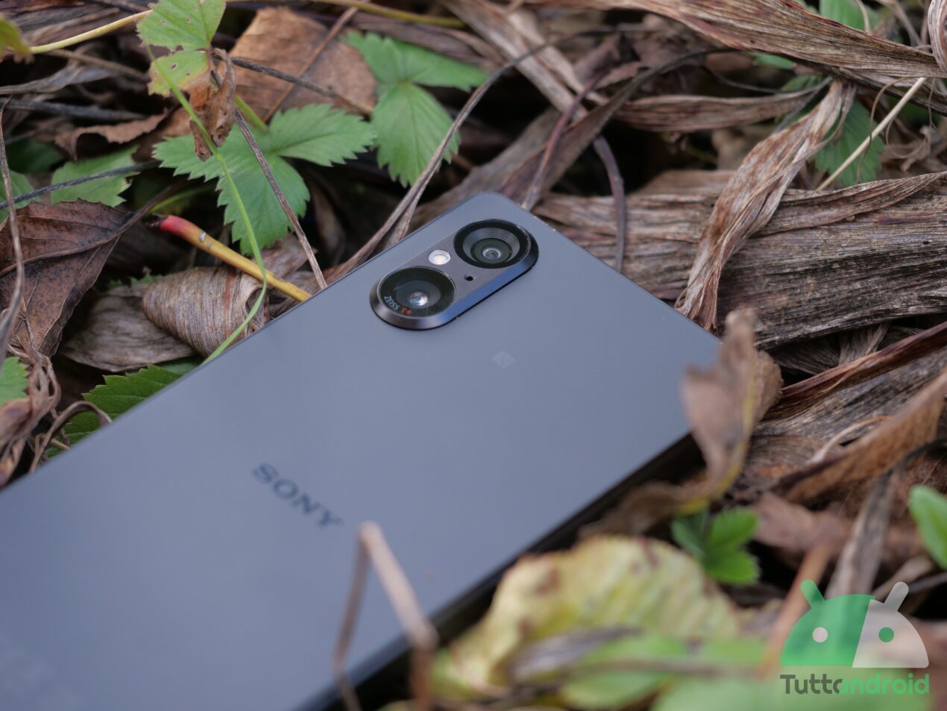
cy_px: 356
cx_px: 474
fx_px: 3283
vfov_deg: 12.4
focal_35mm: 120
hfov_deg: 16.4
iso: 200
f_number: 2.8
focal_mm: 60
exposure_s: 1/200
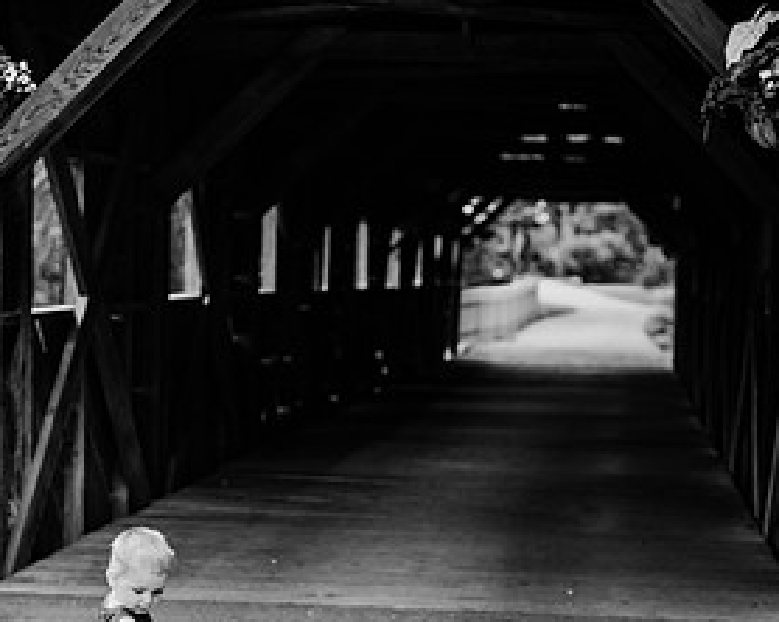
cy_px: 518
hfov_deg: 25.1
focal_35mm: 76
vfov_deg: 19.9
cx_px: 367
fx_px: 1751
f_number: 2.2
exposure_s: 1/500
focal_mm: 50
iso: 200
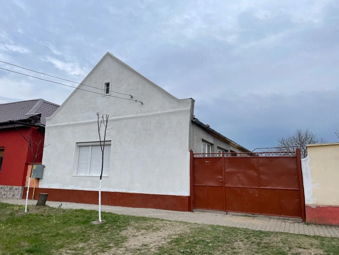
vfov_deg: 53.1
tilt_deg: +9.6
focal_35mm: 26
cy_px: 128
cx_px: 170
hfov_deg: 67.3
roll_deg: -0.6
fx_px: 255
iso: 32
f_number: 1.6
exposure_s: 1/1825
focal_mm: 4.2
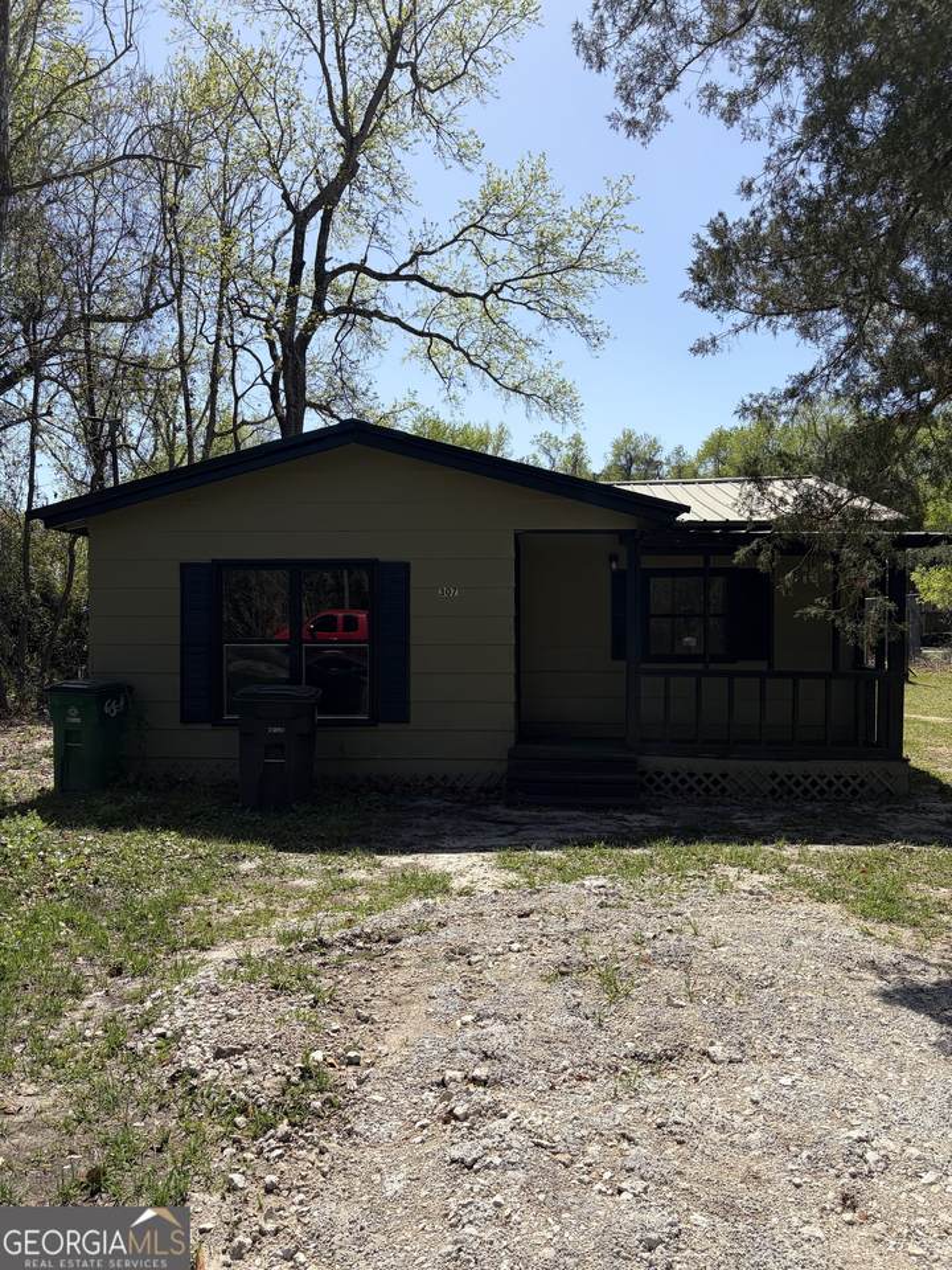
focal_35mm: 26
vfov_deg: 67.3
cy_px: 635
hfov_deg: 53.1
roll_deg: +0.2
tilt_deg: -0.2
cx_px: 476
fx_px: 953
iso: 64
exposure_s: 1/4950
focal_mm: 5.96
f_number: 1.6
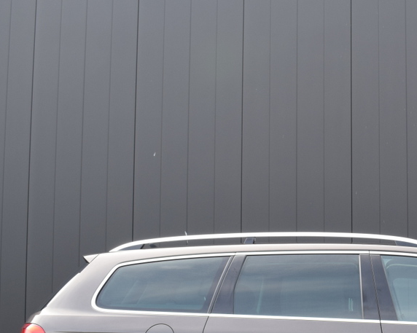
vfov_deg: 23.2
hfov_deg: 27.7
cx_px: 402
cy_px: 251
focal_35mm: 65
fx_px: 802
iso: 400
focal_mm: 22
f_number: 7.1
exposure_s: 1/200
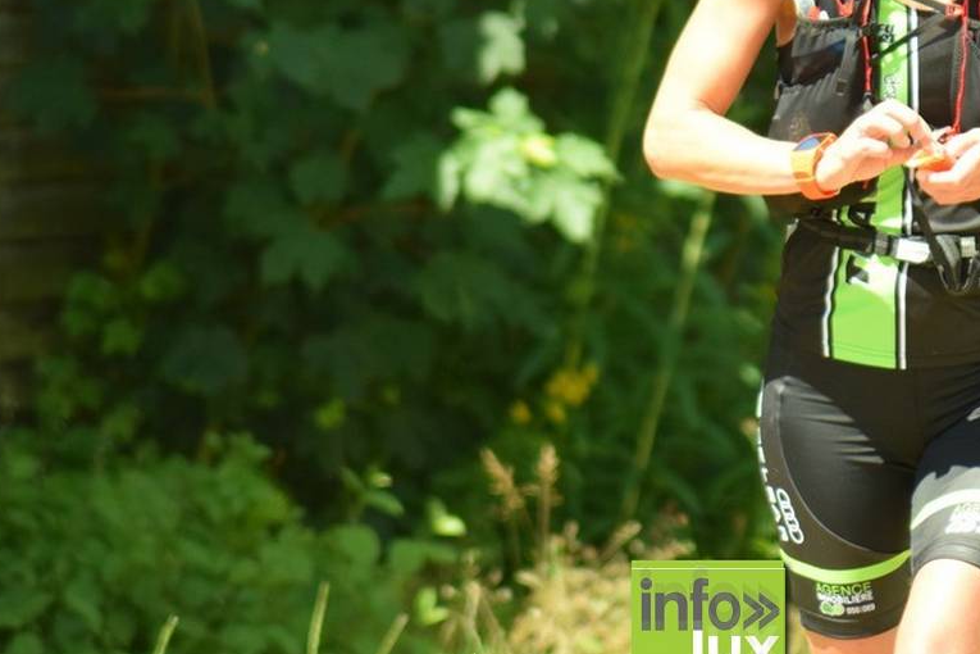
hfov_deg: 3.5
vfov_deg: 2.3
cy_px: 171
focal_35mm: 588
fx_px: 16005
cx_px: 708
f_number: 5
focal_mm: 250
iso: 800
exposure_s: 1/1000
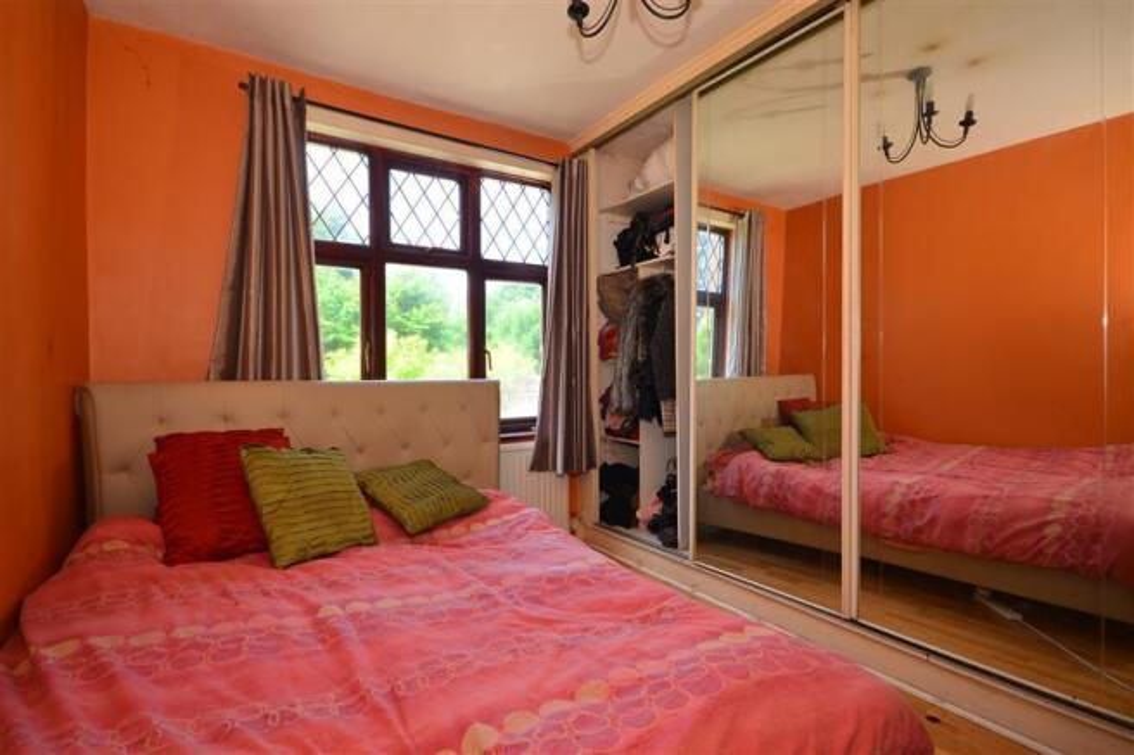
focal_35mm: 17
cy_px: 378
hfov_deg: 92.5
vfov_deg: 69.6
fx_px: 543
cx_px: 567
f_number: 7.1
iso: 200
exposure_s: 1/30
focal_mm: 11.5
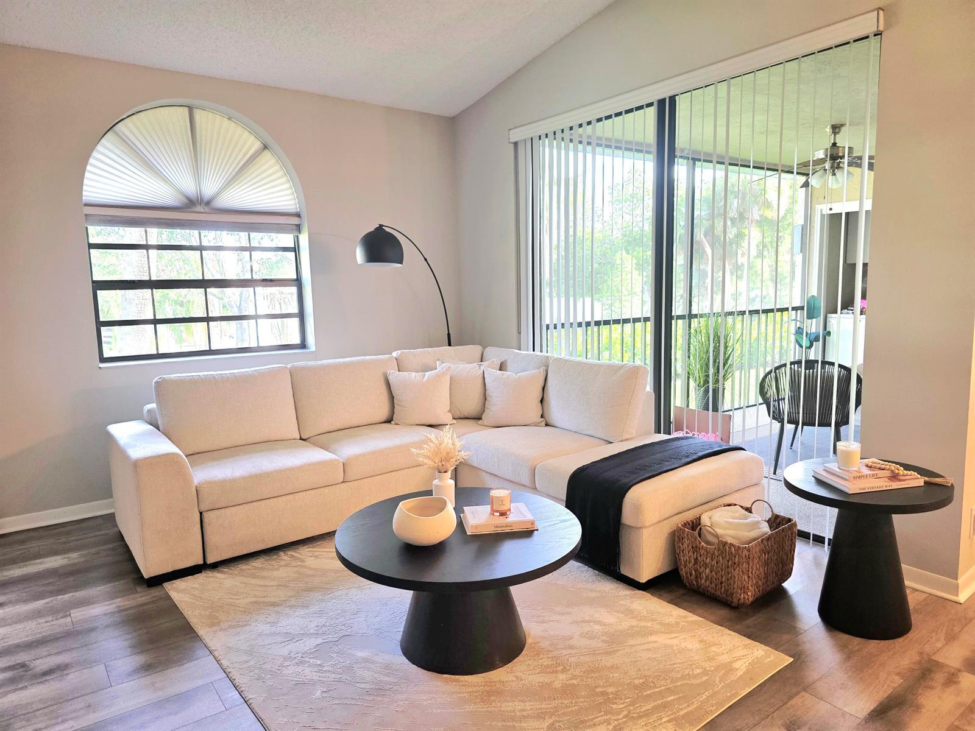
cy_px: 366
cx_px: 488
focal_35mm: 23
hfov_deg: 73.9
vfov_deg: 58.9
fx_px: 648
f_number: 1.7
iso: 160
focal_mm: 6.3
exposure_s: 1/120
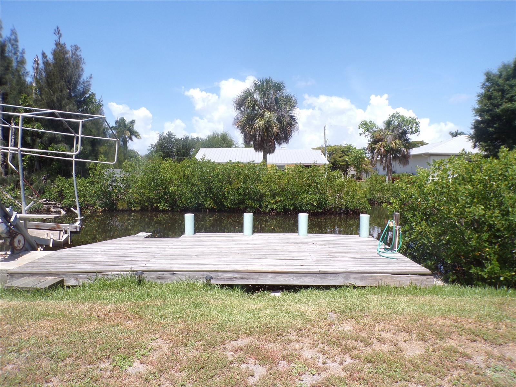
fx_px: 358
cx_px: 258
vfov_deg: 56.8
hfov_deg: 71.6
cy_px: 194
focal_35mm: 24
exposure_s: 1/220
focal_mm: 4.3
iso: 80
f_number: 5.8
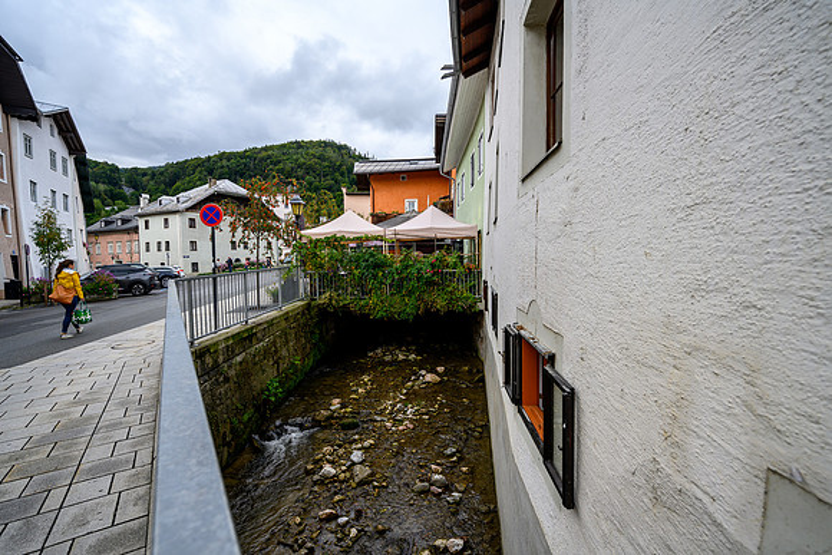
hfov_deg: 95.0
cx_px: 416
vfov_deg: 72.1
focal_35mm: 16
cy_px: 278
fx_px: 381
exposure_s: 1/160
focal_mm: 16.5
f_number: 5
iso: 64
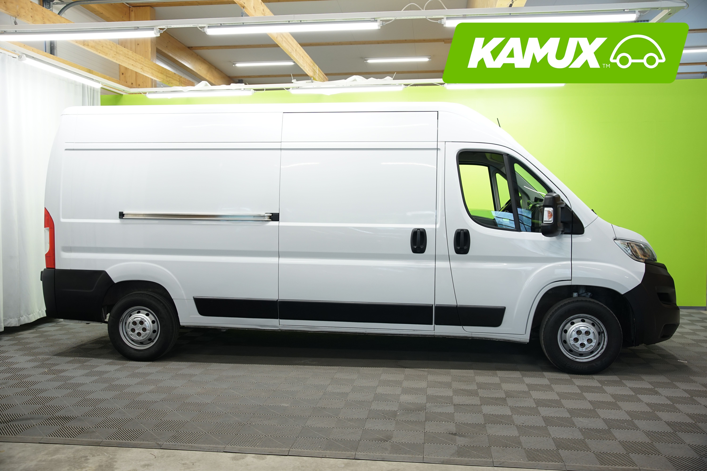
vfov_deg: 41.1
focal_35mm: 32
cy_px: 236
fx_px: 628
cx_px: 354
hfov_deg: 58.7
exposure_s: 1/15
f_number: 5
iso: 500
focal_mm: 32
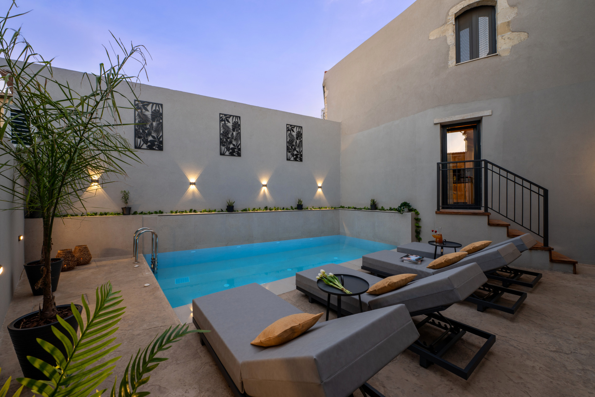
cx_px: 298
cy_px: 198
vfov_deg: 81.2
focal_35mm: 14
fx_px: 231
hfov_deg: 104.3
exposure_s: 1/3
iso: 100
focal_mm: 14
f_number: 10
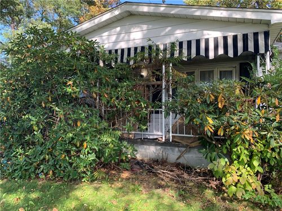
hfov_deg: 67.3
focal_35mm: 26
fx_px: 212
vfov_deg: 53.1
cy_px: 106
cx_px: 141
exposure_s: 1/158
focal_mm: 4.25
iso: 25
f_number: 1.8
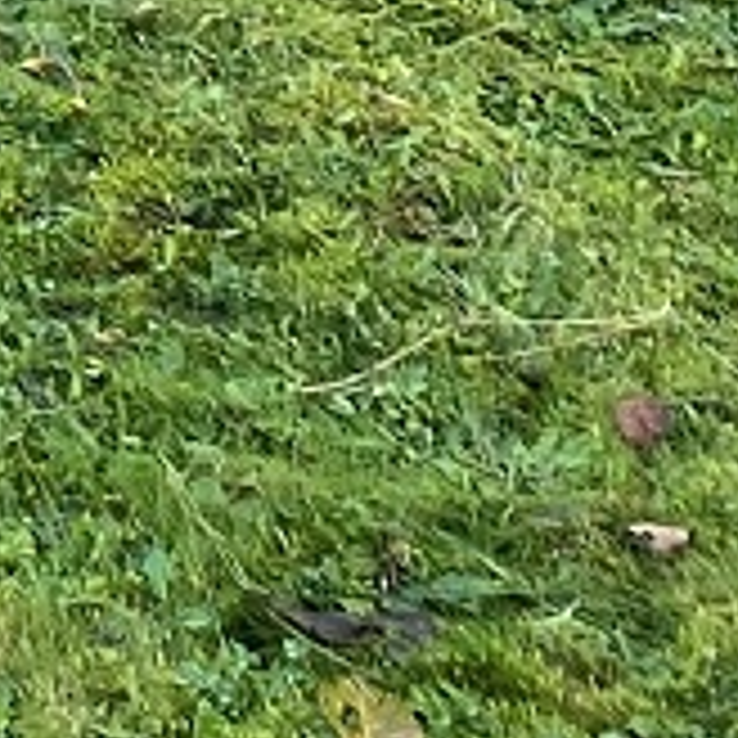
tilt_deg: -12.5
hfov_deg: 6.5
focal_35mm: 226
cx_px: -2032
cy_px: -1764
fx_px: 5451
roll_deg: -1.5
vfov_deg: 6.7
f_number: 1.8
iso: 50
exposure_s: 1/121
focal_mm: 4.25
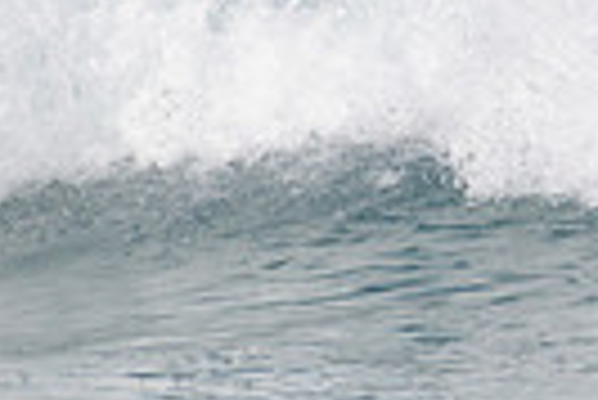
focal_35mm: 2669
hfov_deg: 0.8
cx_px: 1003
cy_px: -191
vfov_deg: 0.5
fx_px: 44383
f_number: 5.6
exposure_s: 1/2000
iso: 100
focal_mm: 500
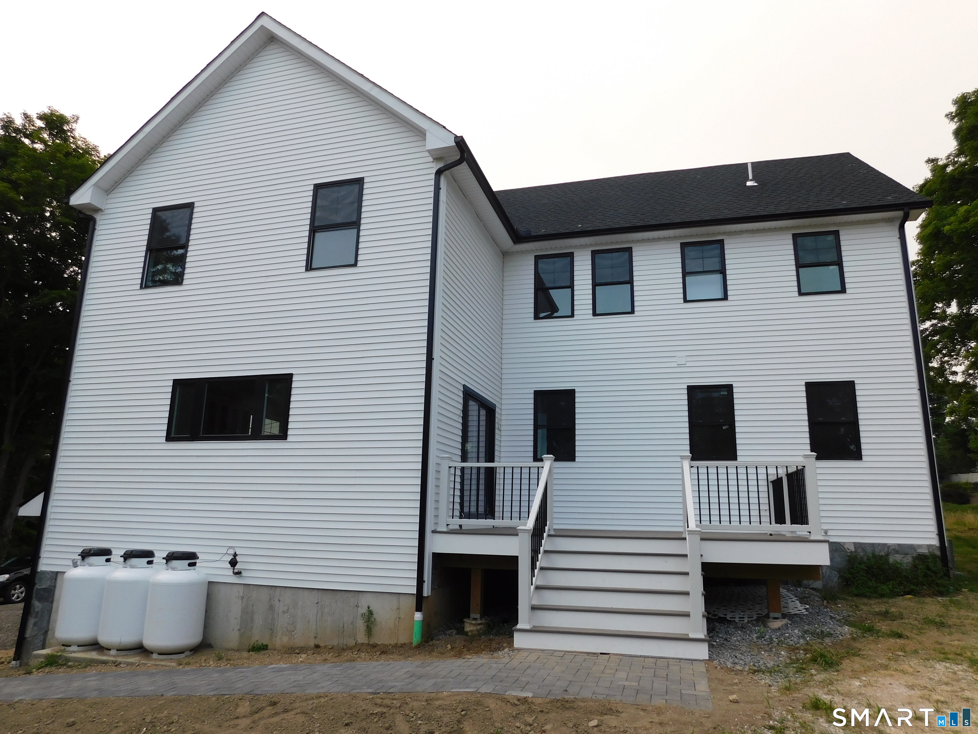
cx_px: 489
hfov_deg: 73.9
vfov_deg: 58.9
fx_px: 650
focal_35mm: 23
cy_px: 367
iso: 125
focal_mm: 4
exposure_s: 1/50
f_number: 3
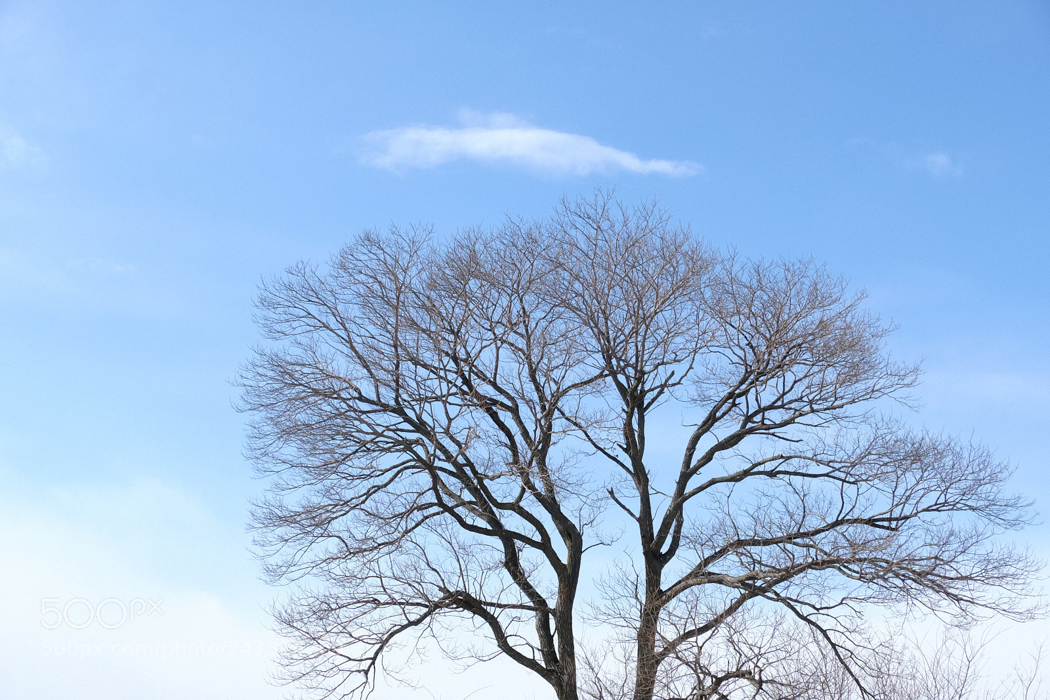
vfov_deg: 27.5
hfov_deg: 40.4
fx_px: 1429
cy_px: 350
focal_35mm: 49
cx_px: 525
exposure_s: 1/480
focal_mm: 32.6
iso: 200
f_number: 7.1
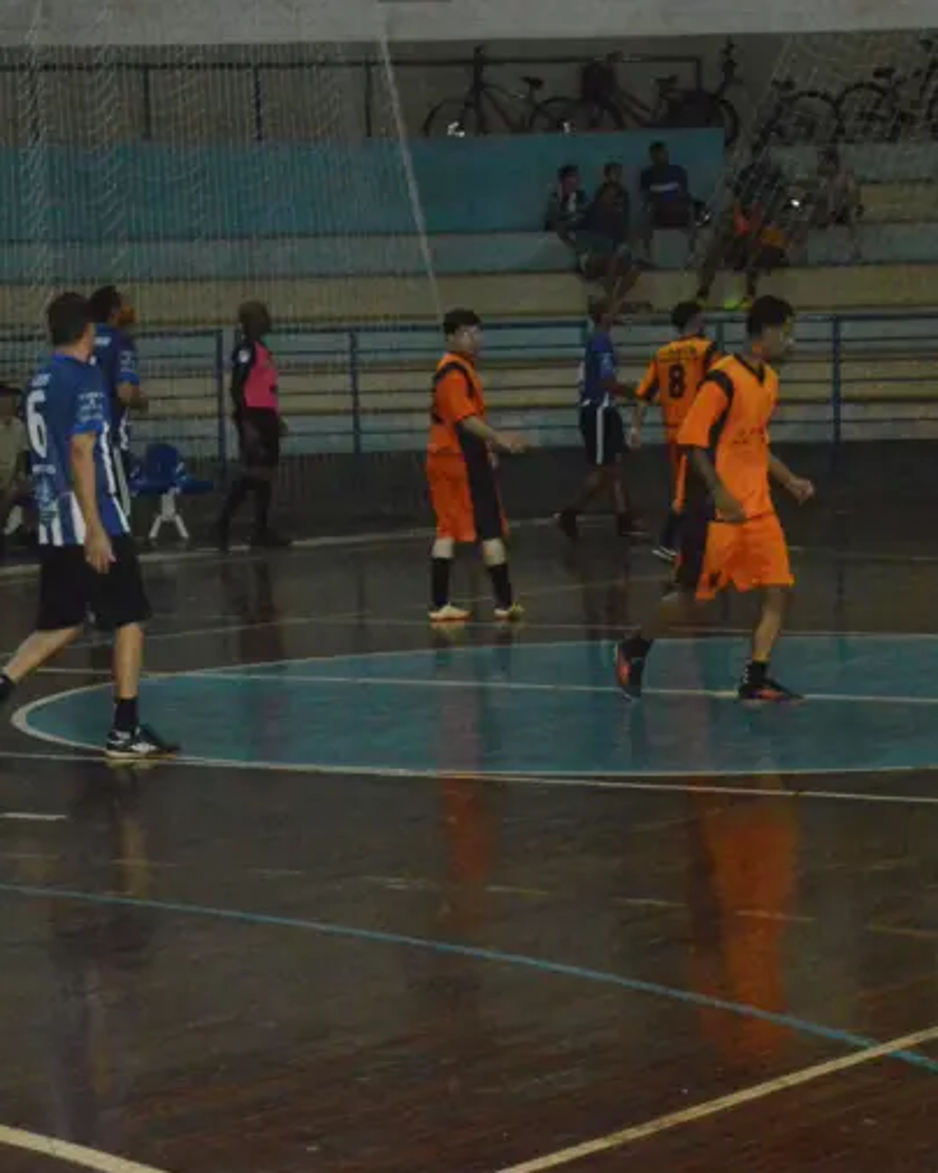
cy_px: 591
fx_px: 4085
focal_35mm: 118
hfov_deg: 13.1
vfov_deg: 16.3
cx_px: 529
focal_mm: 55
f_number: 5.6
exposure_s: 1/200
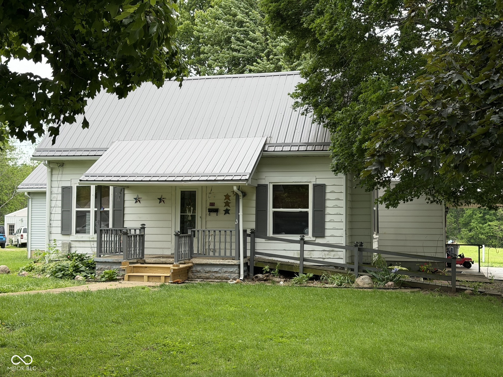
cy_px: 188
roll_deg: -0.4
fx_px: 697
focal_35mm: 48
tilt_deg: +2.5
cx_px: 252
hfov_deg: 39.7
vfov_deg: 30.3
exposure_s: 1/1242
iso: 64
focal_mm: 6.76
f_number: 1.78
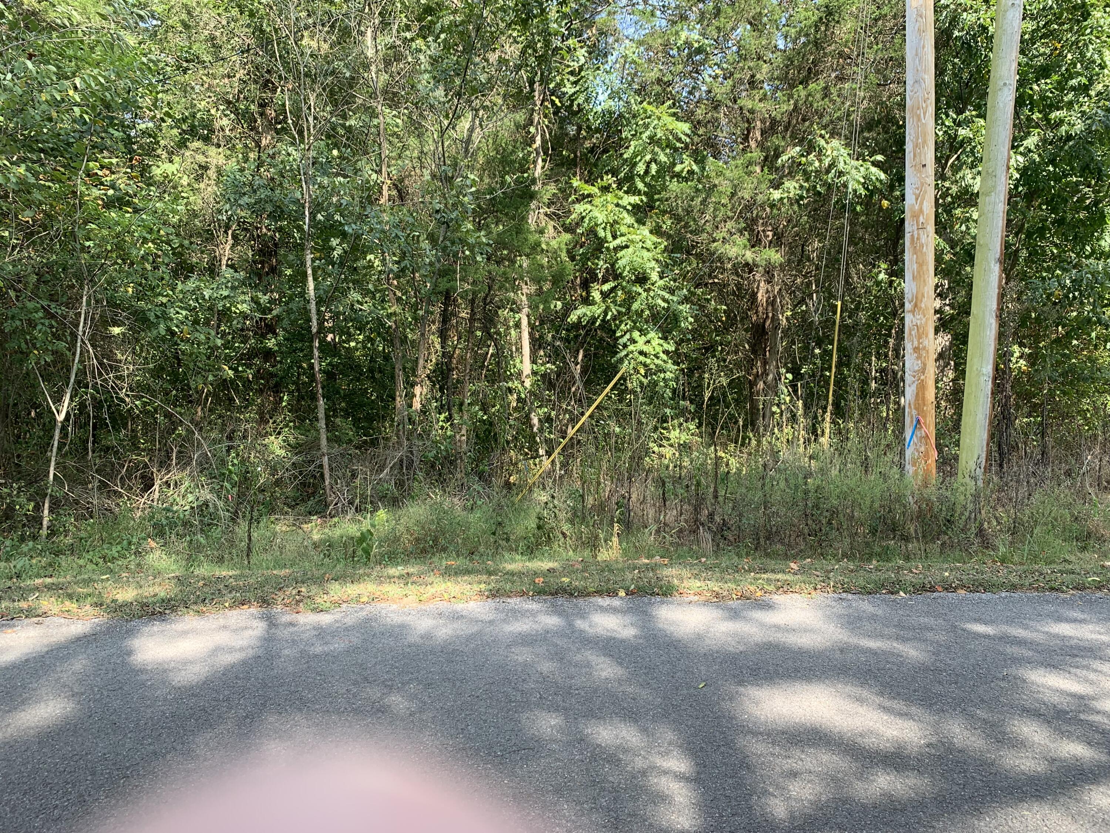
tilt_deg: +1.8
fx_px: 834
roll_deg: -1.0
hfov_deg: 67.3
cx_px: 555
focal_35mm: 26
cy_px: 416
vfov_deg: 53.1
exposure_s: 1/191
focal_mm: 4.25
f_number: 1.8
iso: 25
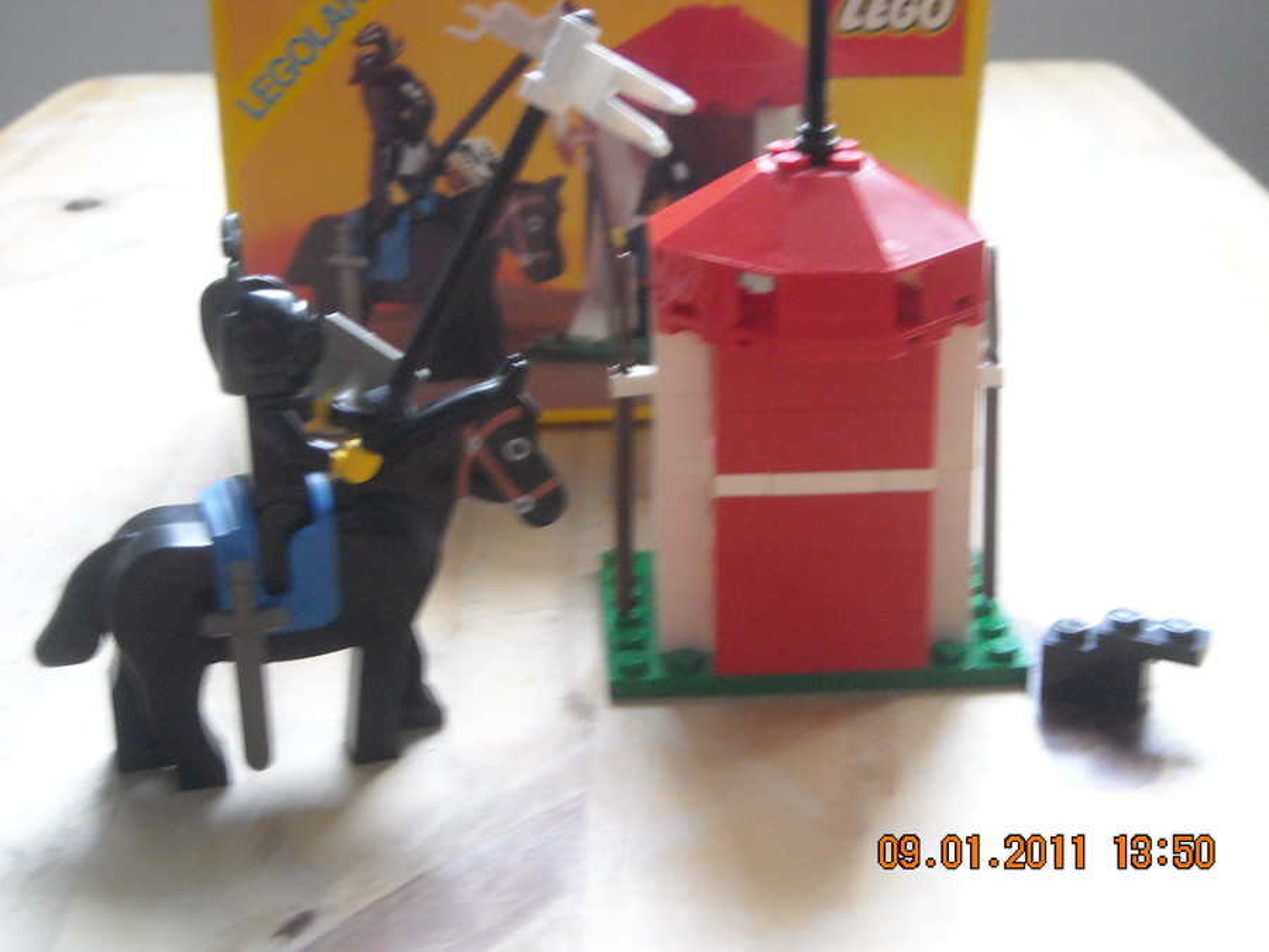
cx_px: 634
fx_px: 2236
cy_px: 476
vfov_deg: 24.0
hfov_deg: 31.7
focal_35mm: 61
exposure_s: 1/8
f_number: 3.5
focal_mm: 9.87
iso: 436
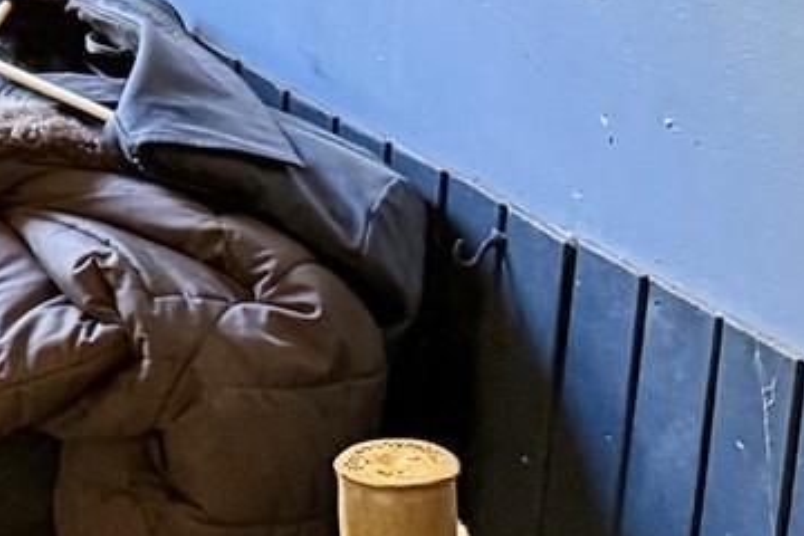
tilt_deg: -9.2
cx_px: -829
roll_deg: -1.2
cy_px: -154
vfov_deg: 9.5
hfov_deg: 12.6
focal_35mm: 142
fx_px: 3171
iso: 500
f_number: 1.78
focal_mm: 6.76
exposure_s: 1/60
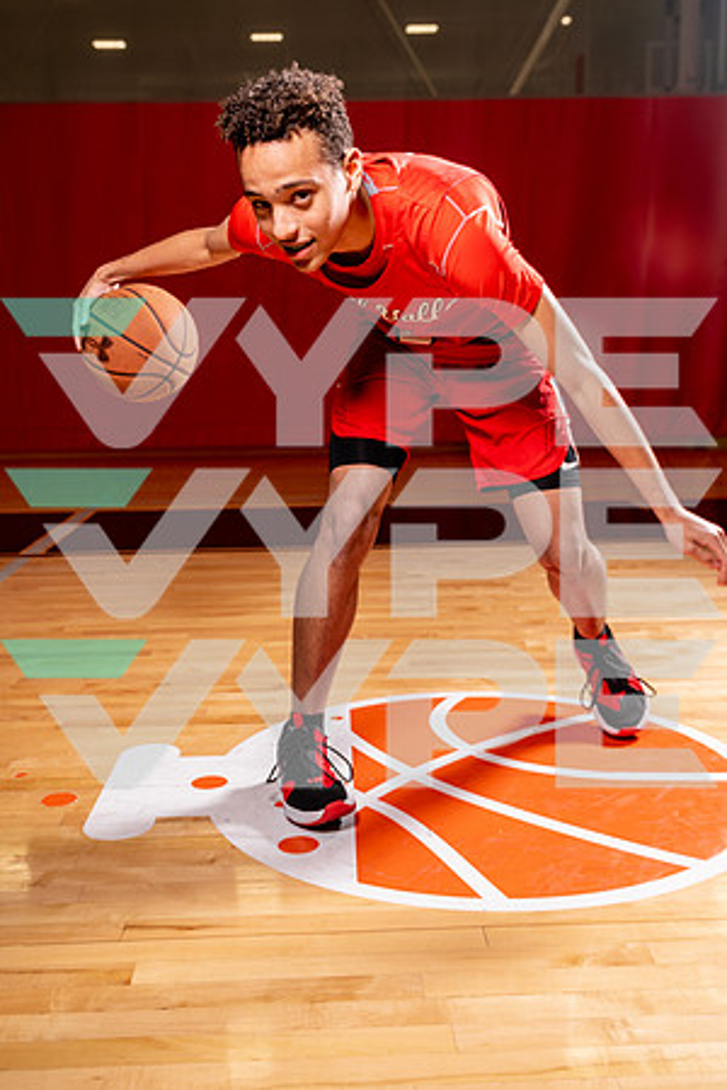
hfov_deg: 35.9
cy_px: 545
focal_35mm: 37
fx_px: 1121
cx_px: 364
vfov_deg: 51.9
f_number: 6.3
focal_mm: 37
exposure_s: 1/125
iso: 100
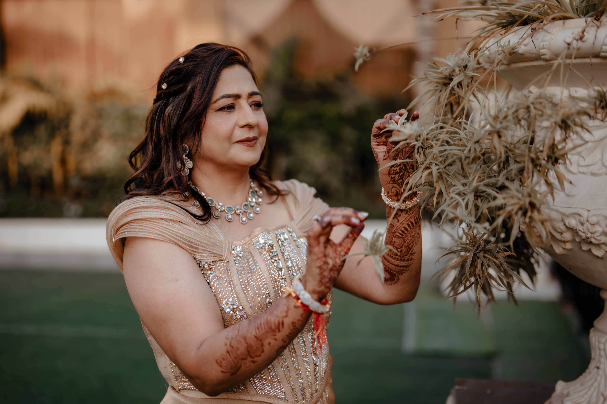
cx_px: 304
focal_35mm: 50
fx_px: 843
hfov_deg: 39.6
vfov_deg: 27.0
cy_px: 202
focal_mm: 50
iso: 64
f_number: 1.4
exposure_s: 1/320
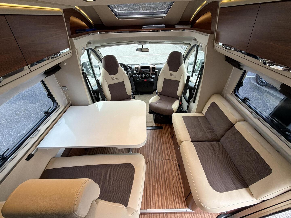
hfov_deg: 102.1
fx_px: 118
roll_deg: +2.2
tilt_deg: -39.7
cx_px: 146
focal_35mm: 14
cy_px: 109
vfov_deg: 85.7
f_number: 2.2
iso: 160
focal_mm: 2.22
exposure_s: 1/121
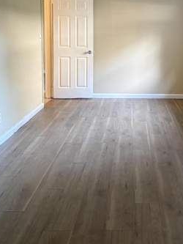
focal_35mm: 50
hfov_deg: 28.6
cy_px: 56
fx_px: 352
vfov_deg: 37.1
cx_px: 141
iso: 400
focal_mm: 5.96
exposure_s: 1/60
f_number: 1.6
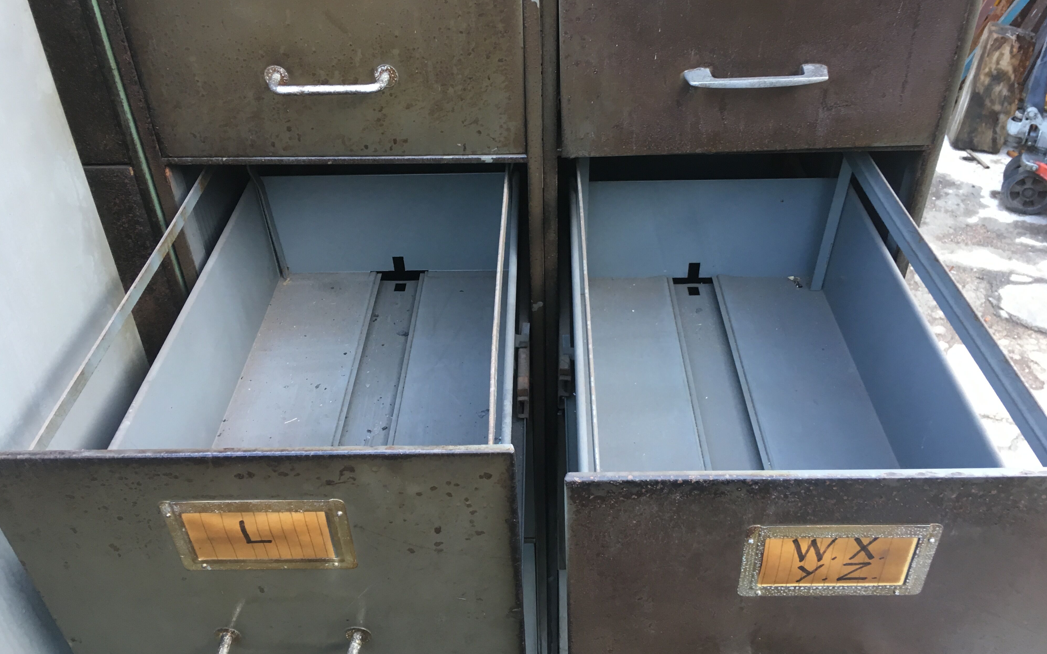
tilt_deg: -33.2
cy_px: 306
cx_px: 524
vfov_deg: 40.6
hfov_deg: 61.2
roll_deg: -3.5
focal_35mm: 31
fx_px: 885
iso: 100
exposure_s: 1/33
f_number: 2.2
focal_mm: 4.15
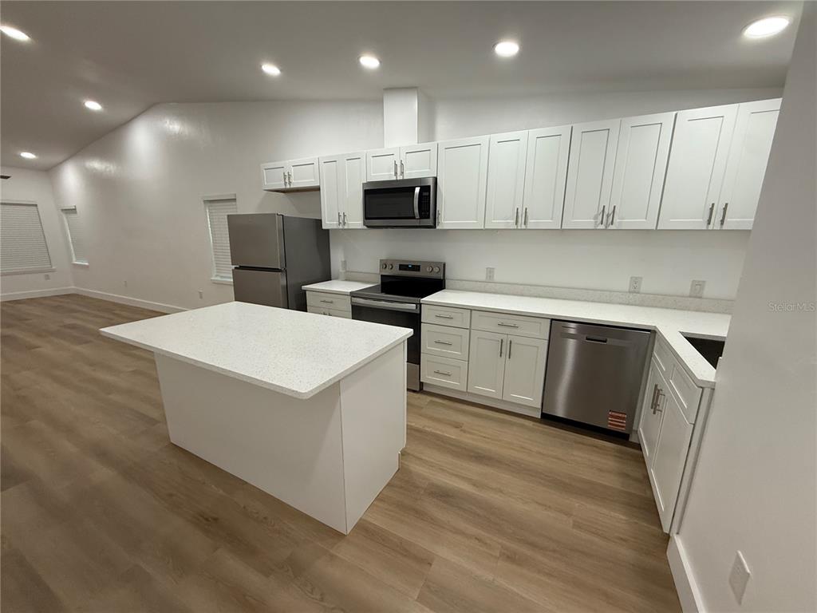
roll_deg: -0.4
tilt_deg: -11.7
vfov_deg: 85.7
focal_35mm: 14
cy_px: 306
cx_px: 408
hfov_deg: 102.1
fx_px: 330
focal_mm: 2.22
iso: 250
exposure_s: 1/120
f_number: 2.2
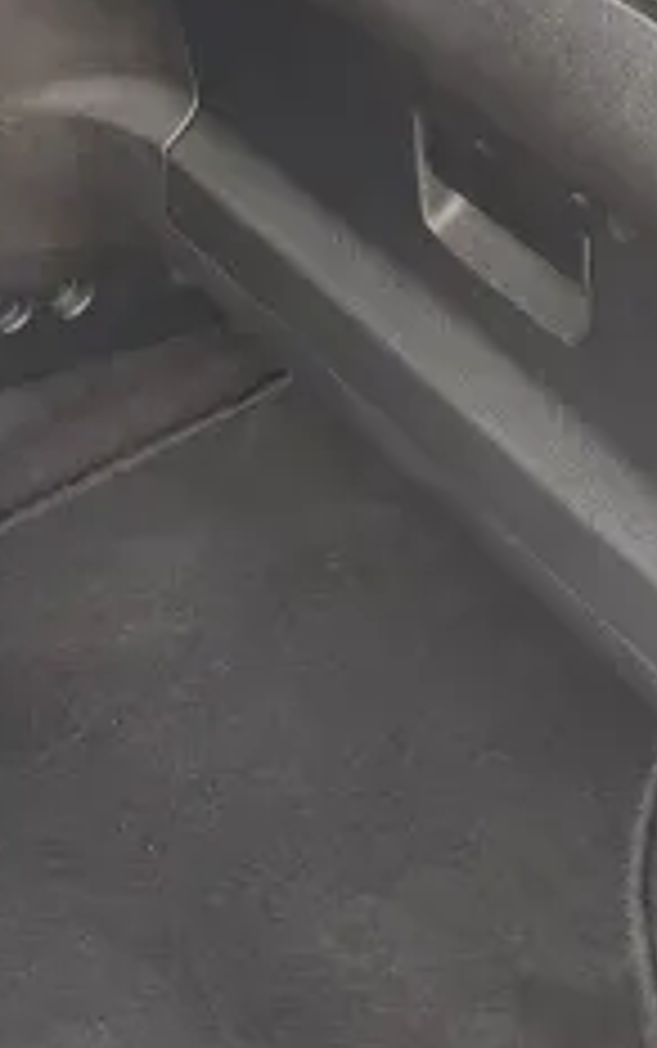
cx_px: -572
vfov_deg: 28.9
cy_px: 27
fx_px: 1916
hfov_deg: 16.1
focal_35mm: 67
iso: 166
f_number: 1.8
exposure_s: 1/100
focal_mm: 5.56
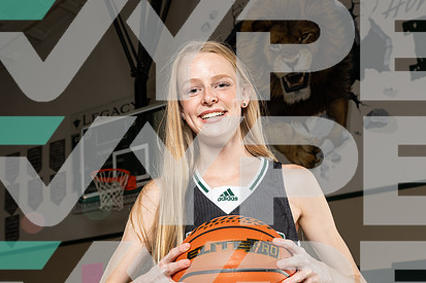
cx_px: 220
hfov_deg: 38.2
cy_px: 171
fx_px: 615
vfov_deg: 25.9
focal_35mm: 52
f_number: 7.1
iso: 320
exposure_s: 1/250
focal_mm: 37
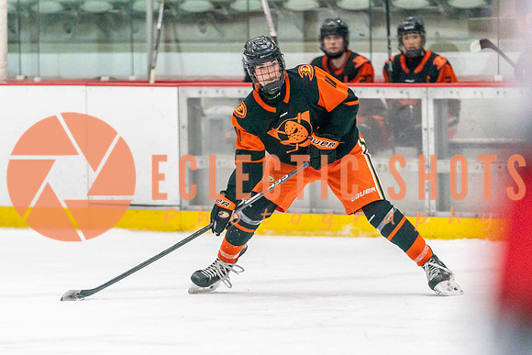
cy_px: 254
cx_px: 266
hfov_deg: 5.9
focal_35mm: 347
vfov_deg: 4.0
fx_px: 5135
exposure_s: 1/1250
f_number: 2.8
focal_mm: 200
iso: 3200
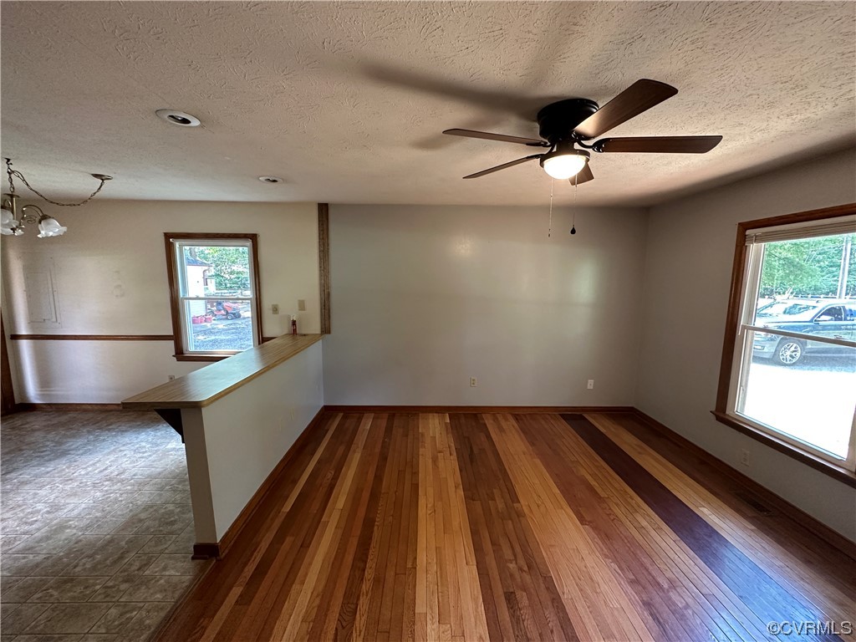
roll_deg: -0.6
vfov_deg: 85.7
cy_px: 321
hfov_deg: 102.1
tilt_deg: -7.5
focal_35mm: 14
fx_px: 346
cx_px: 428
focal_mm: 2.22
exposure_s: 1/60
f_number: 2.2
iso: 250
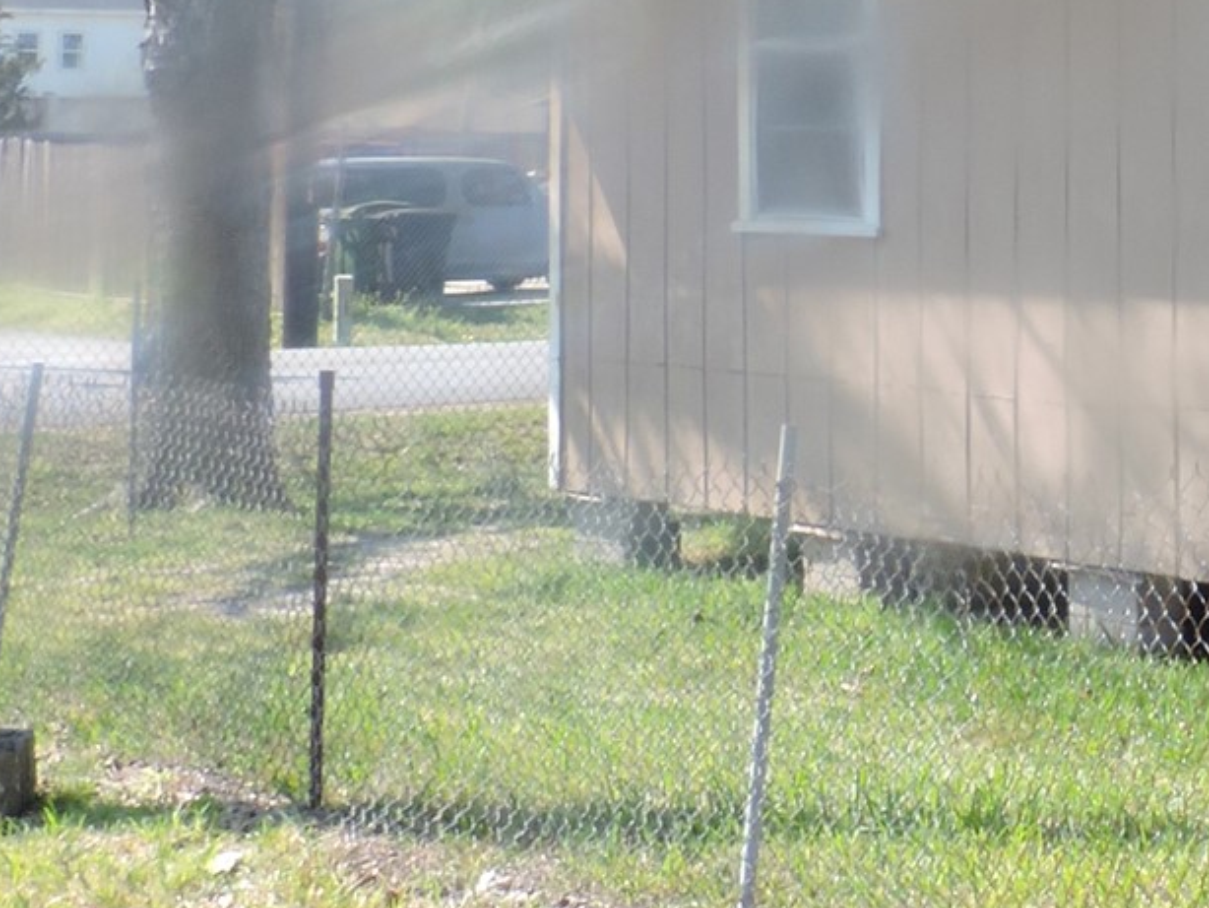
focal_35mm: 100
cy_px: -26
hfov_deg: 18.1
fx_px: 3494
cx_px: 1640
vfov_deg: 14.5
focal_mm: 5.4
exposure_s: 1/60
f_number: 7.8
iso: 100
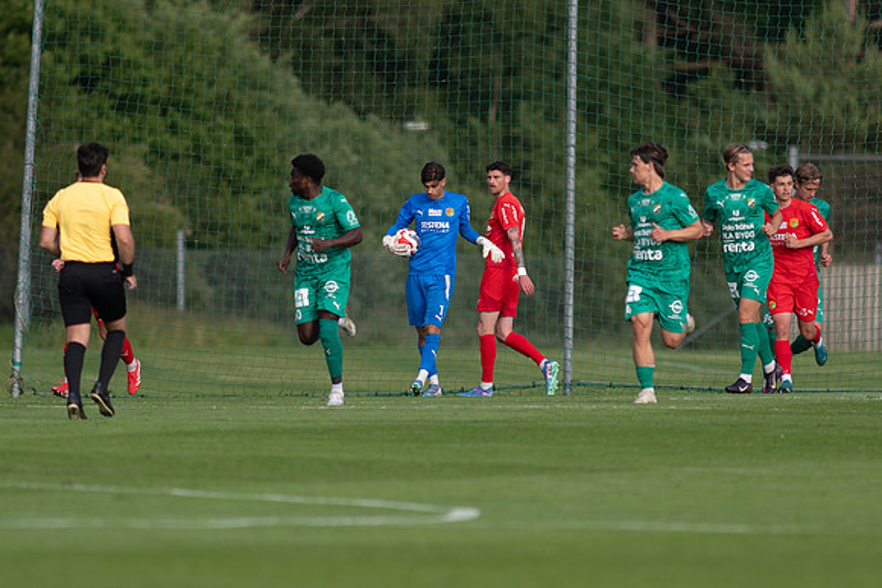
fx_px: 14703
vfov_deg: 2.3
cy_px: 294
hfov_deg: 3.4
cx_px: 441
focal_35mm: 600
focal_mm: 300
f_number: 3.2
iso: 160
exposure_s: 1/1600
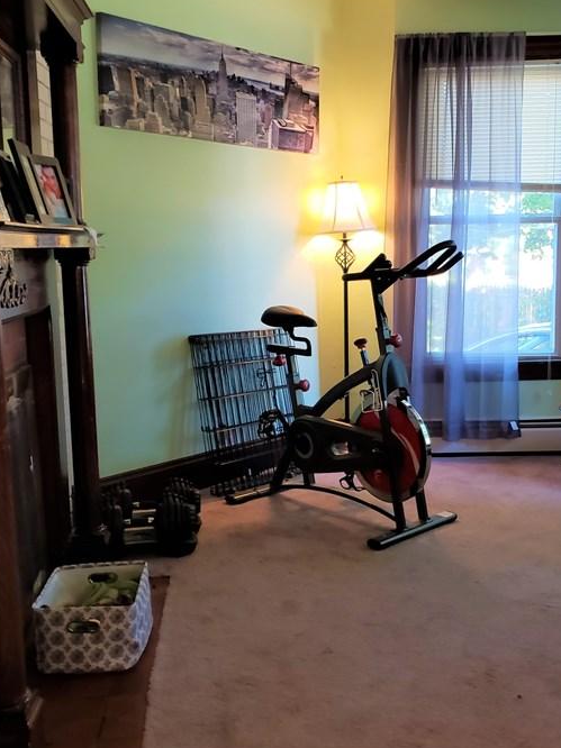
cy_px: 350
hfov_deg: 35.5
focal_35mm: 40
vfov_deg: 46.8
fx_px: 865
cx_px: 379
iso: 320
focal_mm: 4.3
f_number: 2.4
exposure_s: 1/60
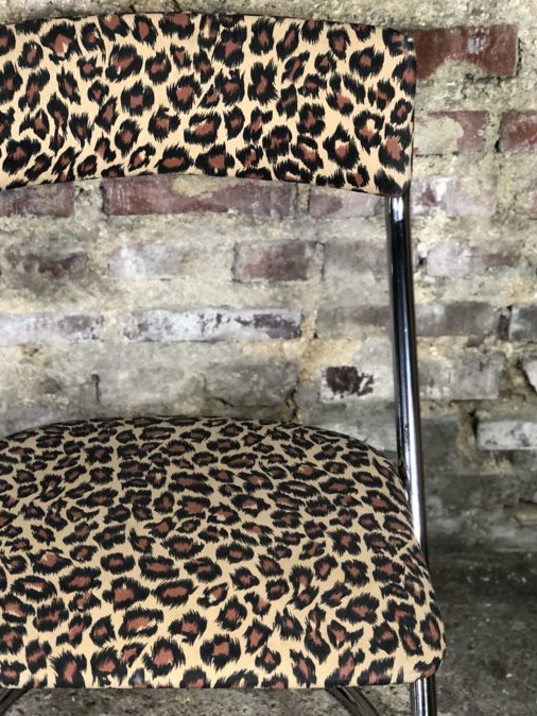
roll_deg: +0.0
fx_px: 1633
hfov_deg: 18.6
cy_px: 479
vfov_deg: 24.6
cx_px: 185
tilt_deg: -36.4
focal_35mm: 79
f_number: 2.4
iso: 125
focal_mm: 6
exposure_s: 1/33
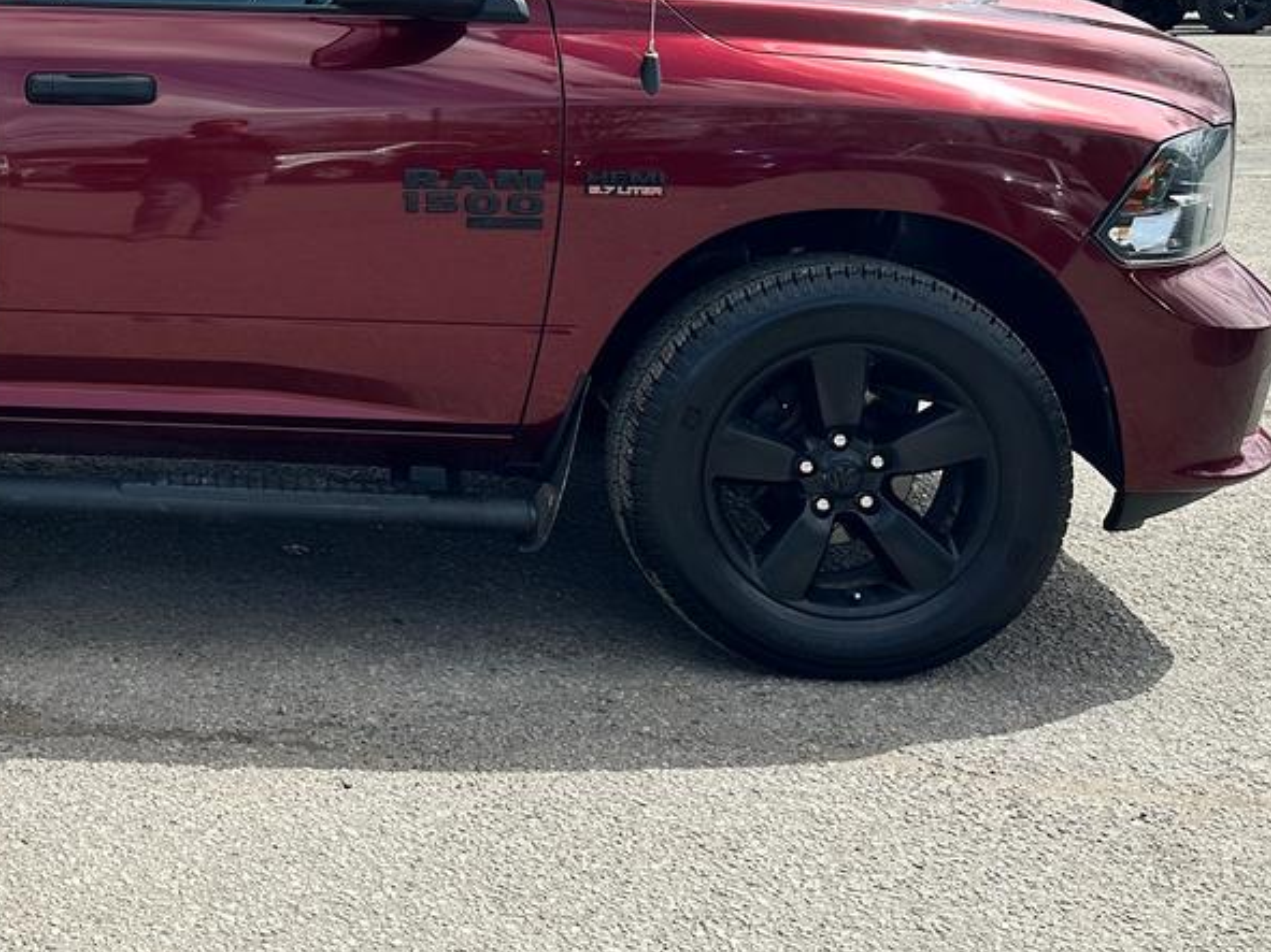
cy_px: 107
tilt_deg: -5.9
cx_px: -28
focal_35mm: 52
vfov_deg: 27.1
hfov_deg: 33.4
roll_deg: +2.2
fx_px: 1909
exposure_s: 1/5000
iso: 80
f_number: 1.78
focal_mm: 6.86
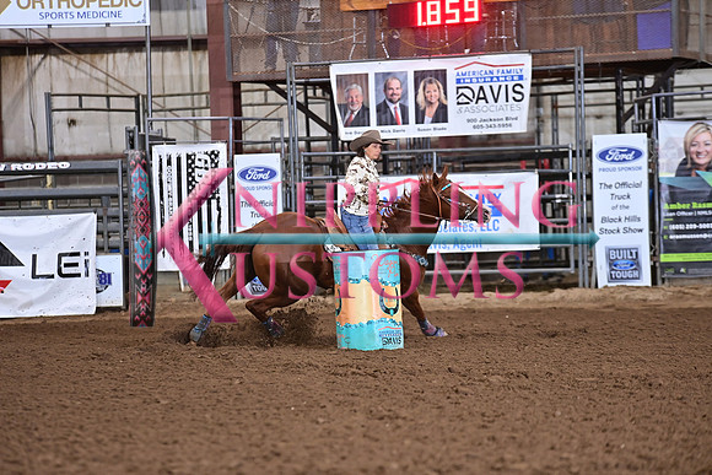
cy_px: 238
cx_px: 356
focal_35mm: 200
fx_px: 3956
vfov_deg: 6.9
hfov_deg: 10.3
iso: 1600
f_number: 3.5
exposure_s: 1/250
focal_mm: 200
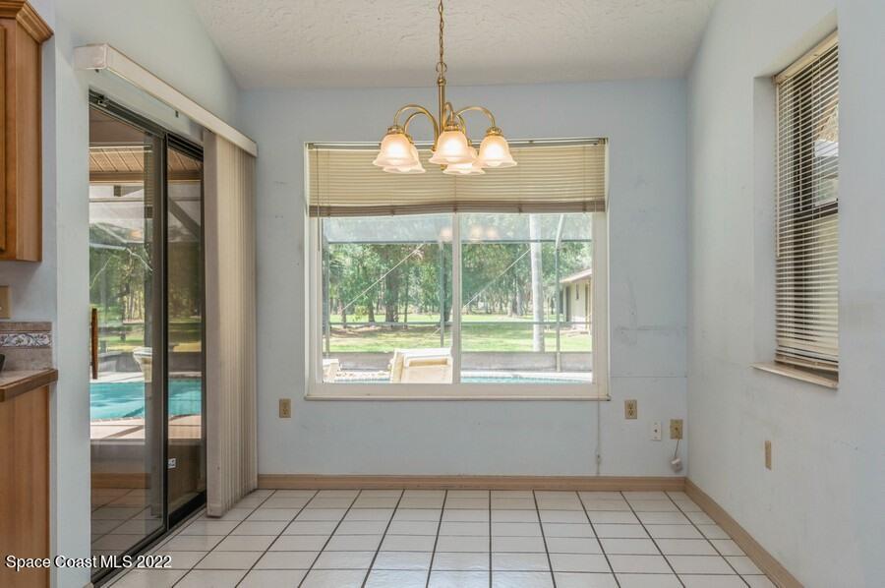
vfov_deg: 37.8
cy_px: 294
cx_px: 442
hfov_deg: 54.5
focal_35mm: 35
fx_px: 859
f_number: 8
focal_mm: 35
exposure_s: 1/50
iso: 320
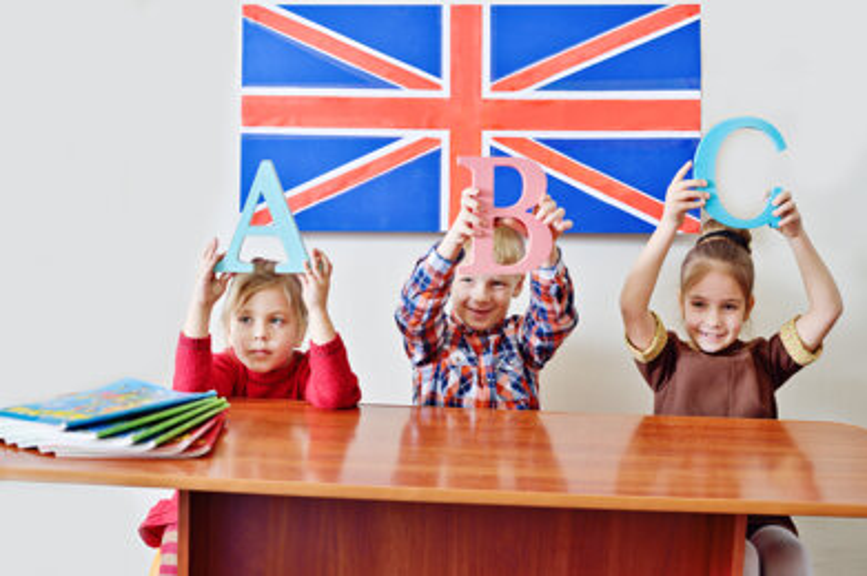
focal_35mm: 50
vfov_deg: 26.9
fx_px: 1203
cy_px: 288
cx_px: 434
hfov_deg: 39.6
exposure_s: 1/60
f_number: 6.3
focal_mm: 50
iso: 50
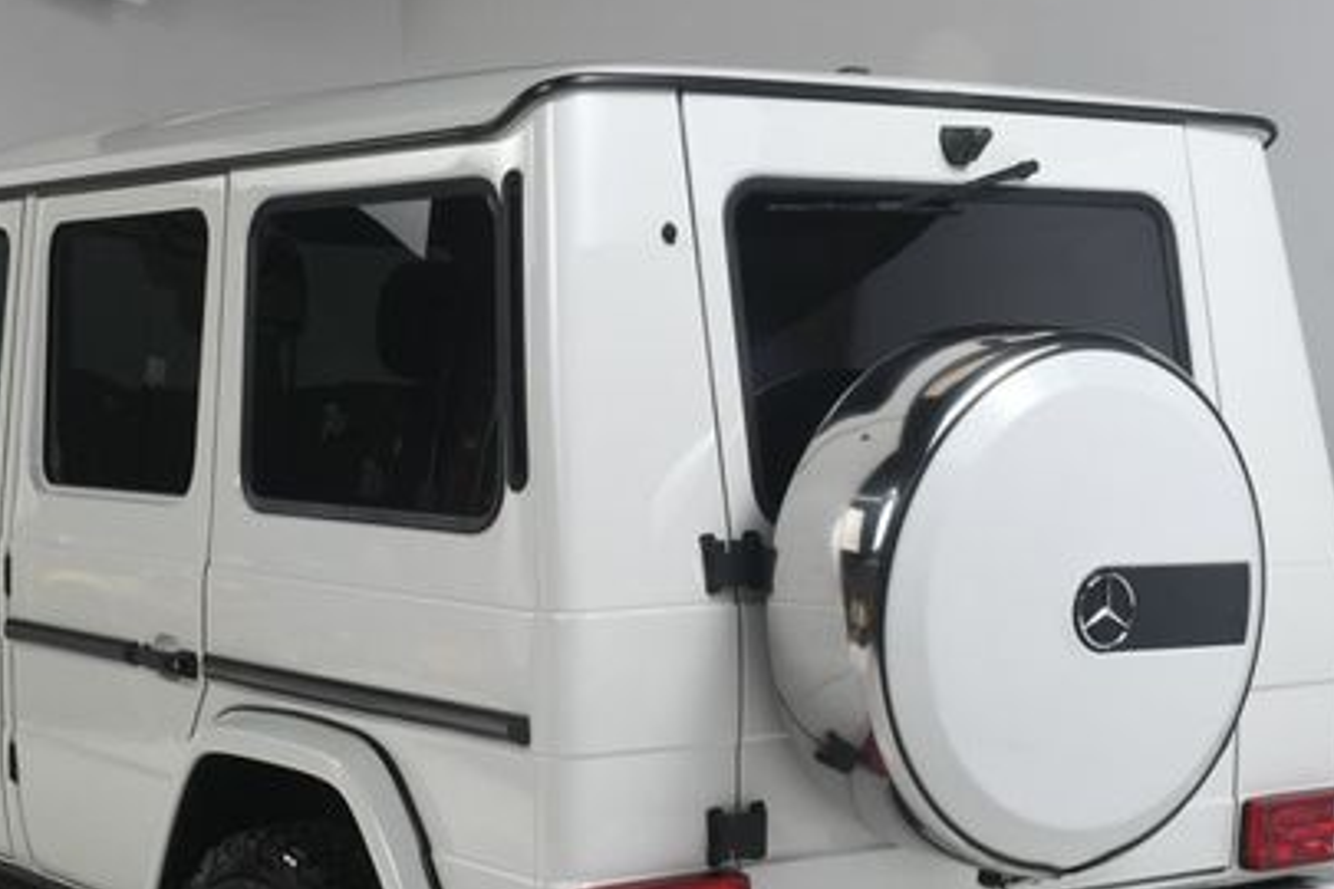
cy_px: 652
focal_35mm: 76
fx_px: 2816
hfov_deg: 26.6
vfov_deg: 17.9
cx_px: 560
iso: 100
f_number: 14
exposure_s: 1/160
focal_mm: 24
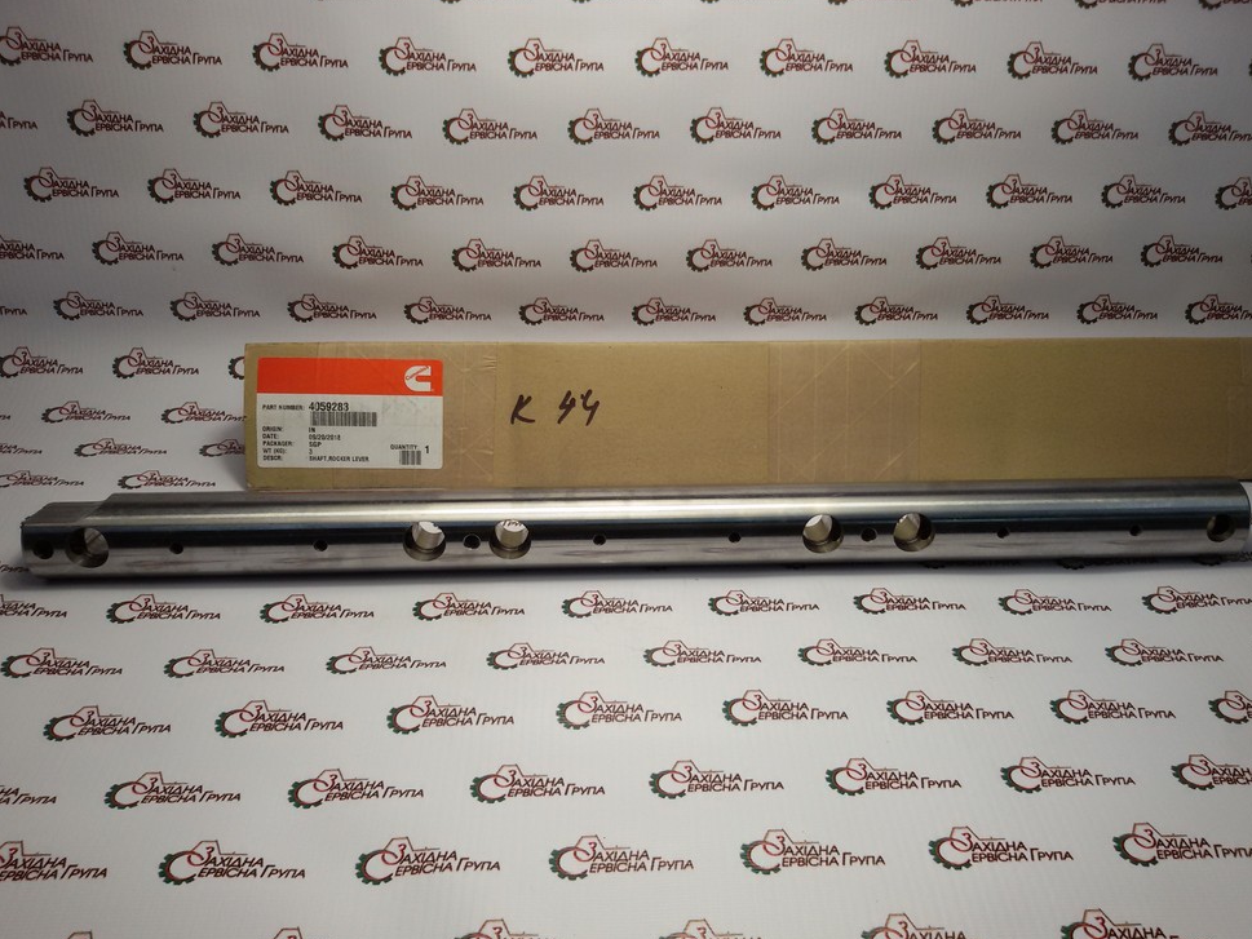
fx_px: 1158
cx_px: 643
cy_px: 478
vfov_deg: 44.2
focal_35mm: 32
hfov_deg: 56.8
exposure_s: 1/106
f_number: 2.4
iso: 40
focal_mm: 2.93
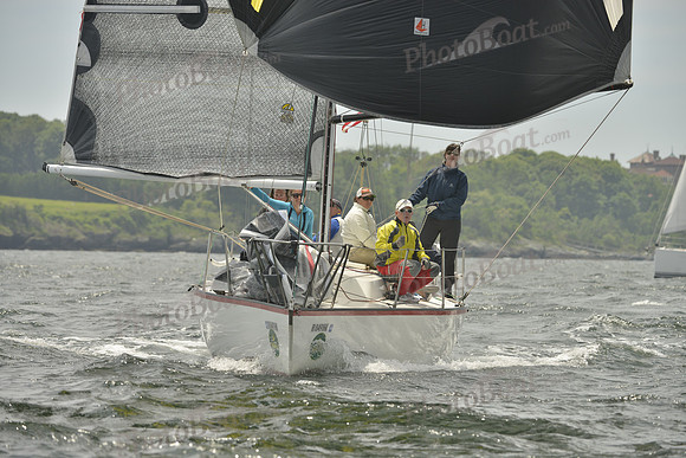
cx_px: 343
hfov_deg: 9.4
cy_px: 229
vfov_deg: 6.2
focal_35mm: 220
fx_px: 4193
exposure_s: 1/1250
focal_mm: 220
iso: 280
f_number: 7.1
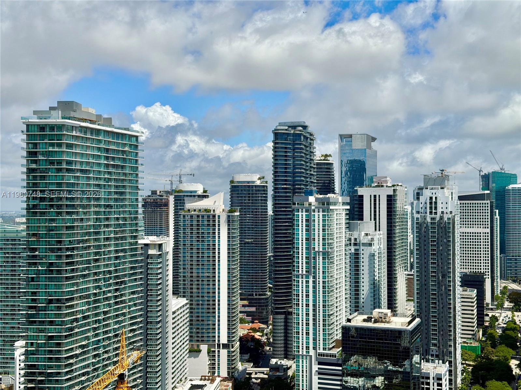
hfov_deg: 39.7
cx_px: 260
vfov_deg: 30.3
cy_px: 195
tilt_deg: +0.5
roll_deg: +0.7
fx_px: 722
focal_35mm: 48
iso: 64
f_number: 1.78
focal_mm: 6.76
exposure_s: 1/8772
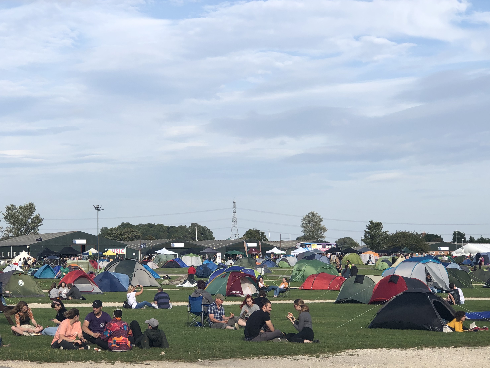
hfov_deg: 25.0
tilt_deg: -0.2
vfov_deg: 18.8
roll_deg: +0.1
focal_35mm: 78
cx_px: 196
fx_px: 1104
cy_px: 251
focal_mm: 6.6
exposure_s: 1/823
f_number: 2.8
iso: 20
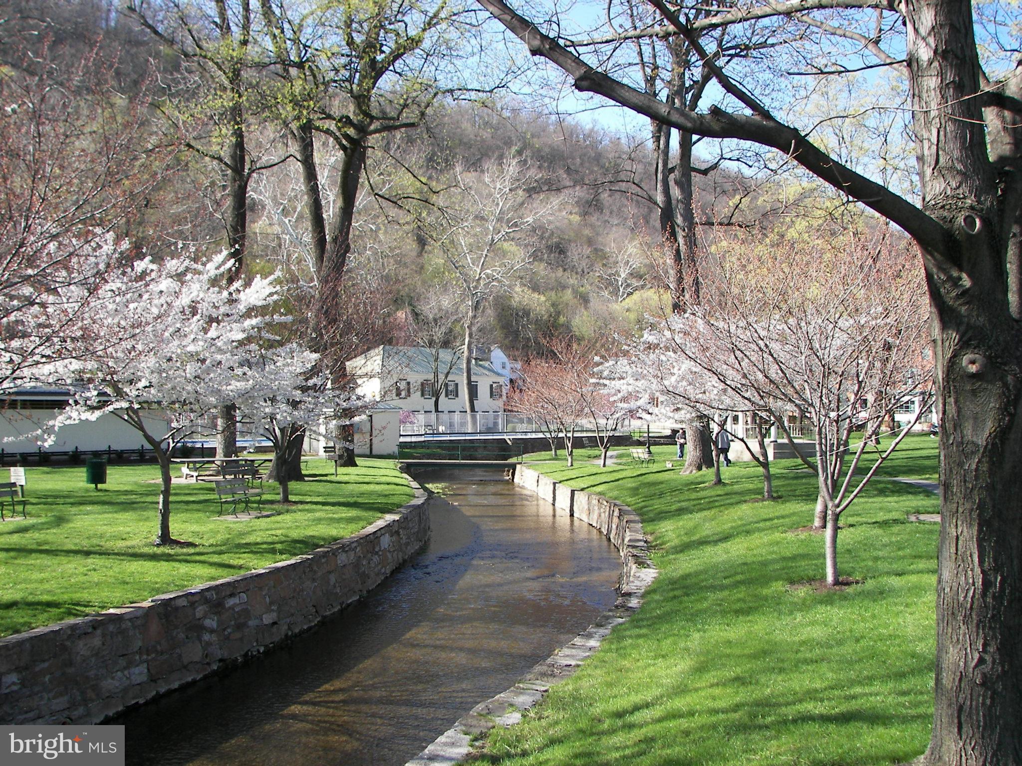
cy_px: 383
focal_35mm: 36
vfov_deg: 39.7
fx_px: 1063
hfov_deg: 51.4
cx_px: 511
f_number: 2.8
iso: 50
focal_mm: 6
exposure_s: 1/250
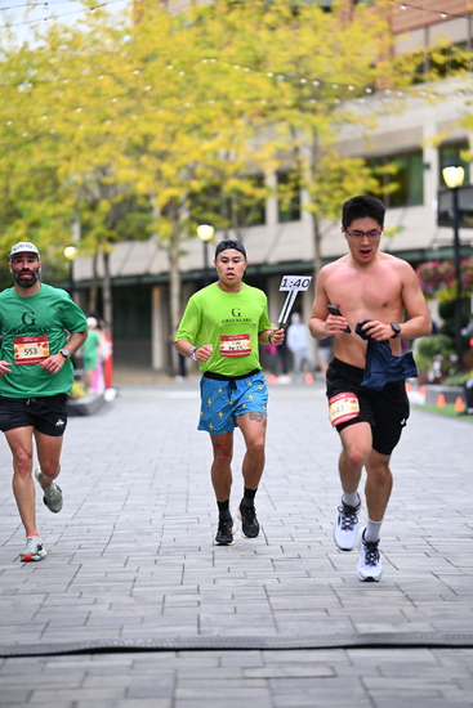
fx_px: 2659
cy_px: 354
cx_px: 236
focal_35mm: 135
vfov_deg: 15.2
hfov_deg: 10.2
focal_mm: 135
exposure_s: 1/1600
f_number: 2.8
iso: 1000
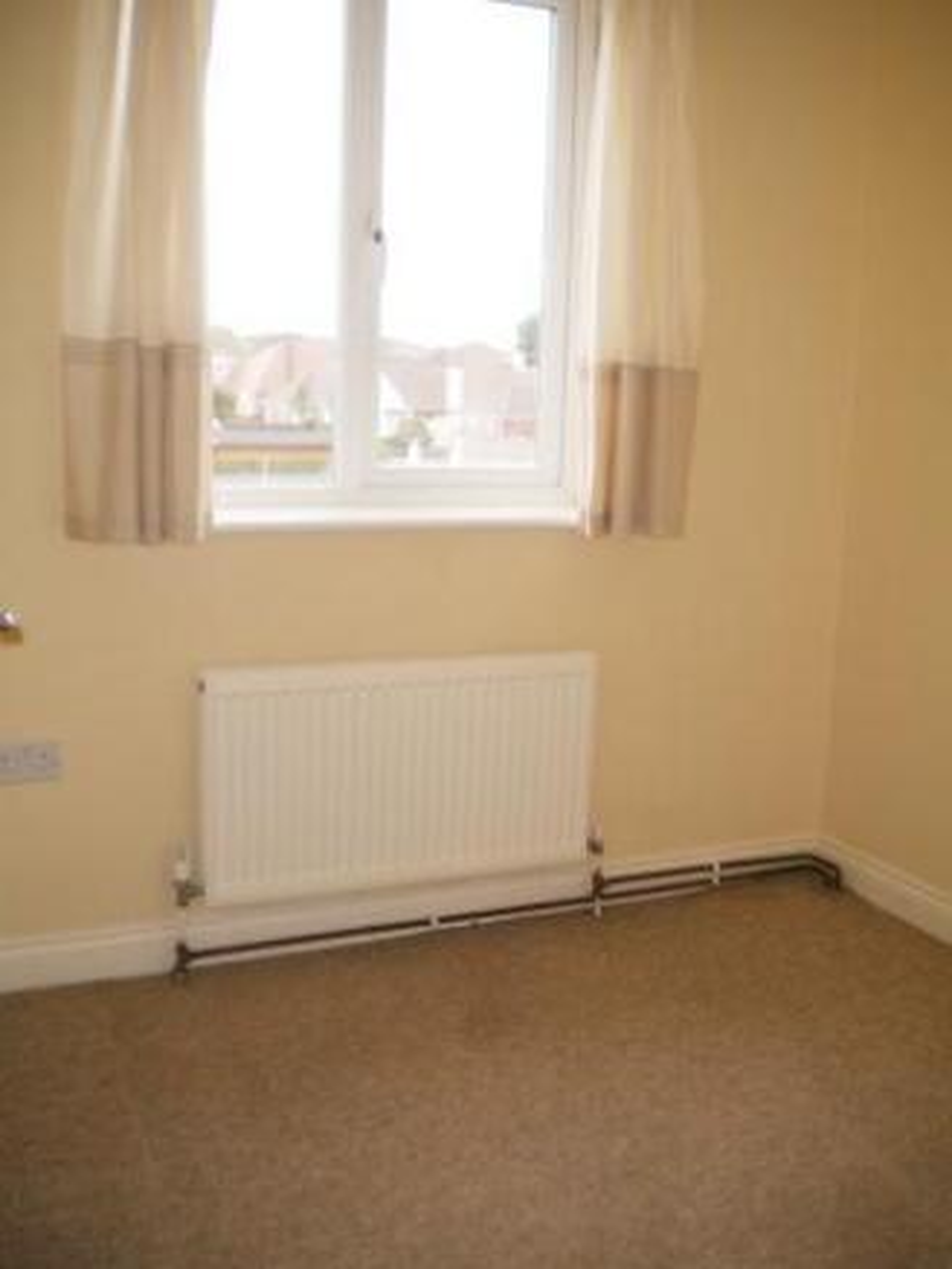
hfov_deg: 40.7
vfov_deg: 52.6
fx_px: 1283
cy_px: 634
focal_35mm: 35
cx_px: 476
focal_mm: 6.3
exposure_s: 1/176
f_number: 3.1
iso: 80
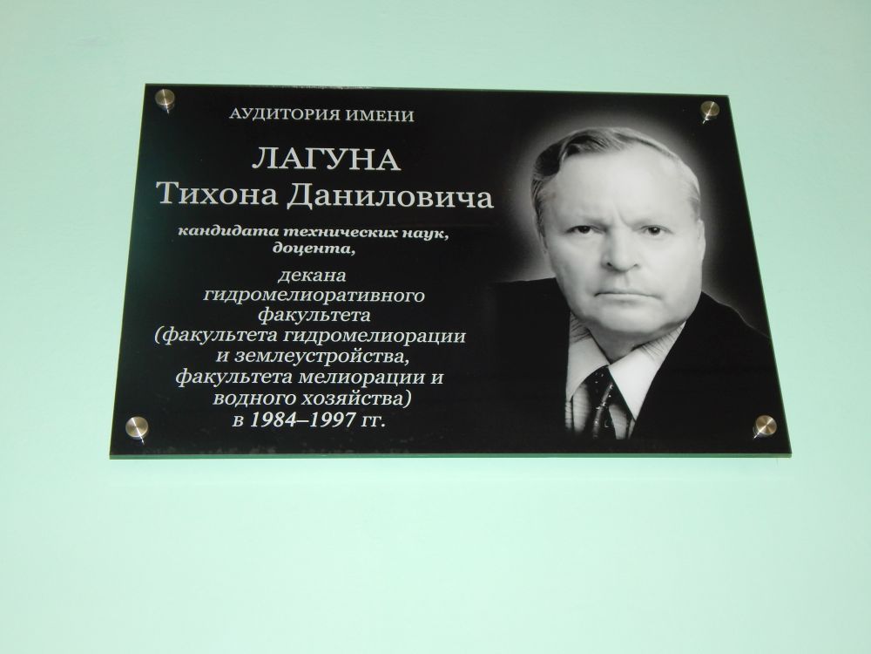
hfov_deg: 39.7
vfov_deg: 30.3
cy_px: 327
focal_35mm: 48
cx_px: 436
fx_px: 1208
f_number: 3.7
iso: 200
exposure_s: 1/30
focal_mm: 8.6
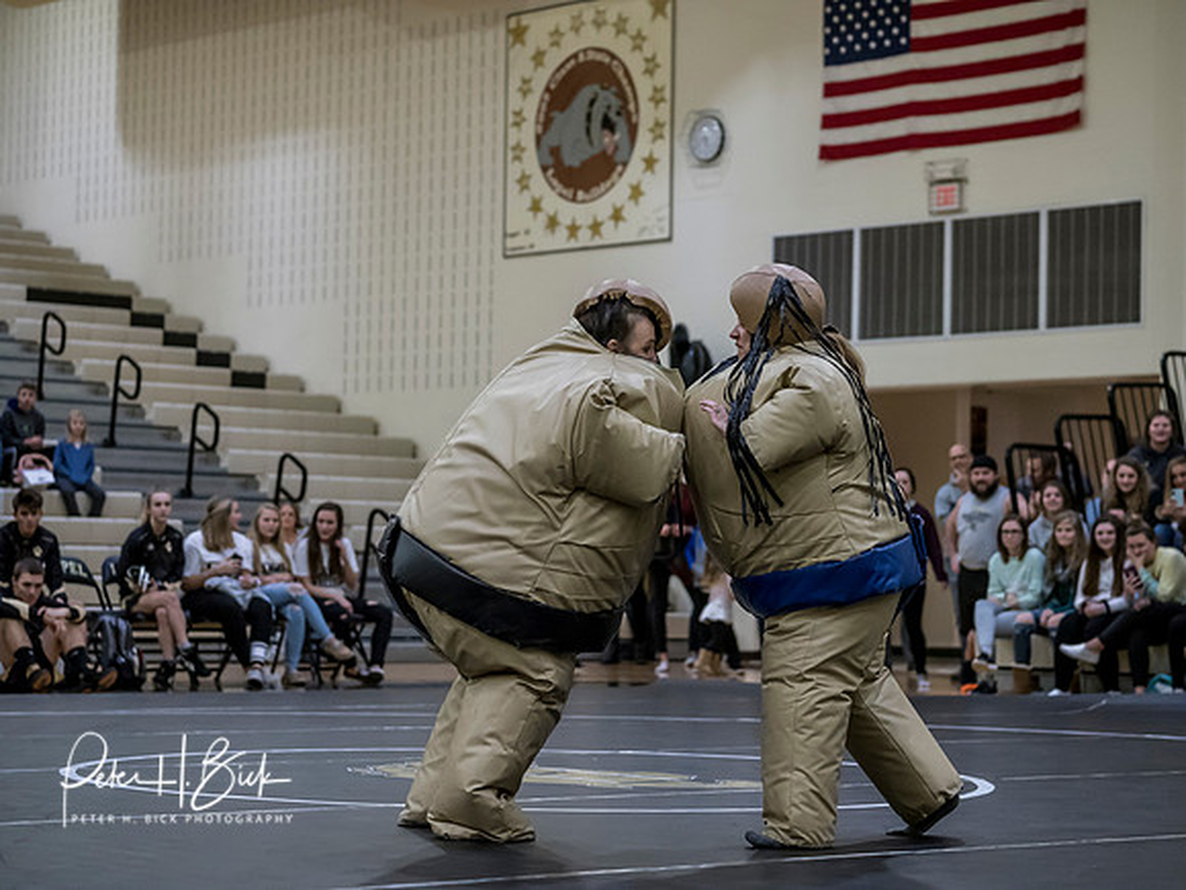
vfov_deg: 16.4
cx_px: 593
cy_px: 445
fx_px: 3084
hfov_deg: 21.8
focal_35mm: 90
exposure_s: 1/1000
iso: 2000
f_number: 2
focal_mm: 45
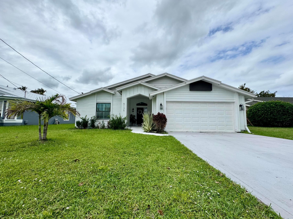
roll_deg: -0.6
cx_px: 146
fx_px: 119
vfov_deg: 85.7
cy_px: 110
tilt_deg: +4.9
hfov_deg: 102.1
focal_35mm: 14
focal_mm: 2.22
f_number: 2.2
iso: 40
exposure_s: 1/2584
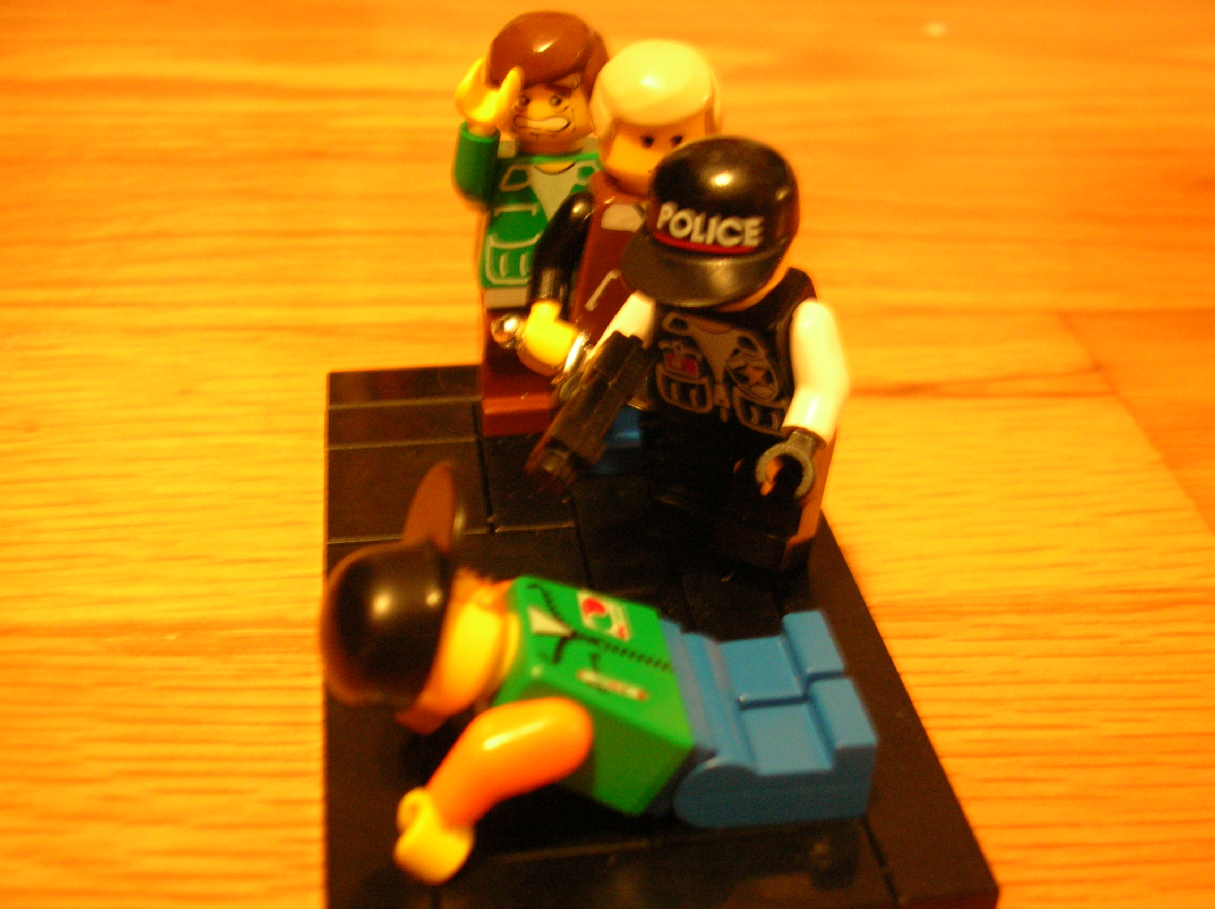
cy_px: 454
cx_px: 608
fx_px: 1473
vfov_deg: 34.3
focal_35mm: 42
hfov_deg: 44.8
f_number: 3
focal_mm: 7.1
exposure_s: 1/4
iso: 200
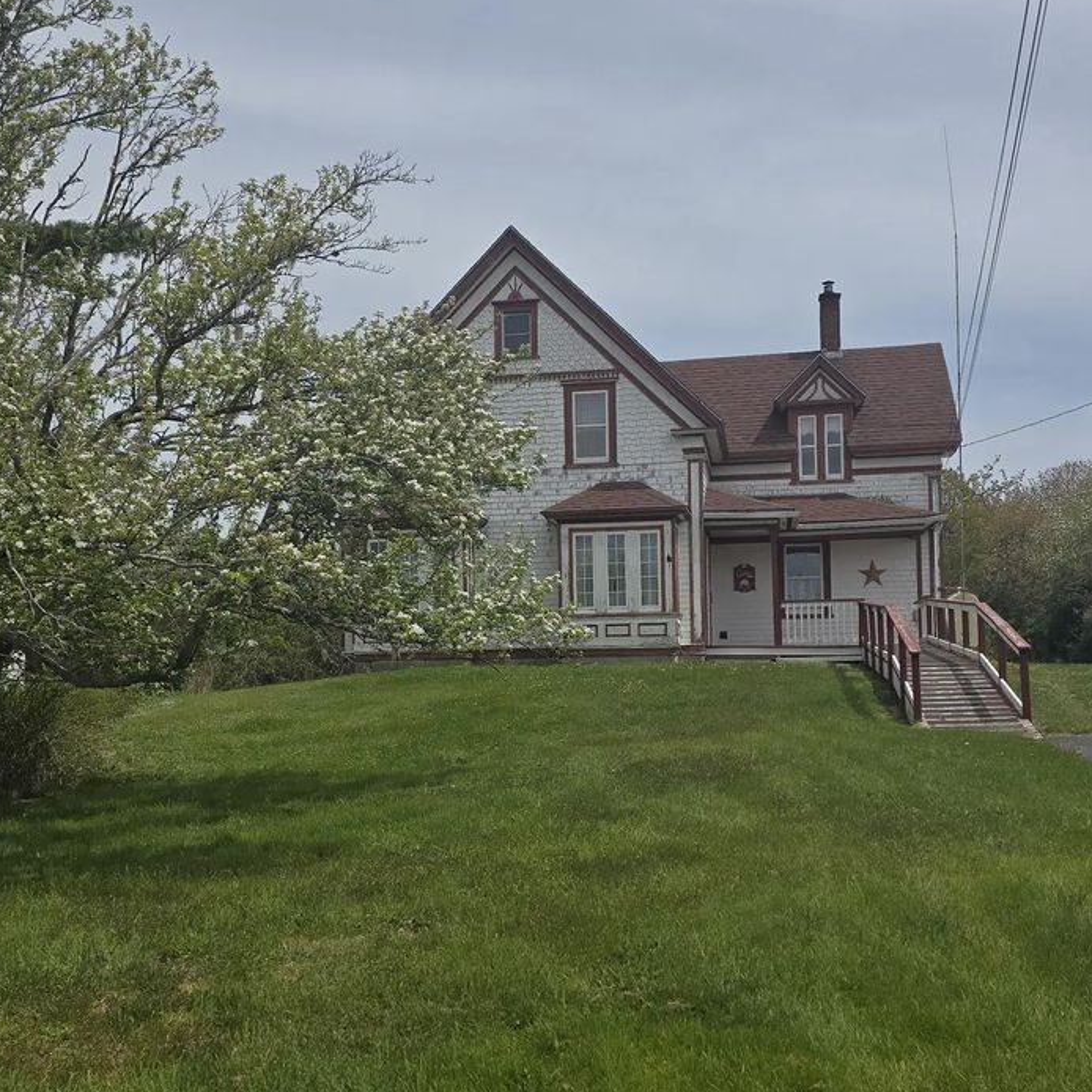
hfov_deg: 41.9
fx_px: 1428
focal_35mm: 40
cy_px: 585
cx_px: 543
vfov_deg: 41.8
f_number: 1.7
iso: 12
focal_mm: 6.3
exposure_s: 1/1686
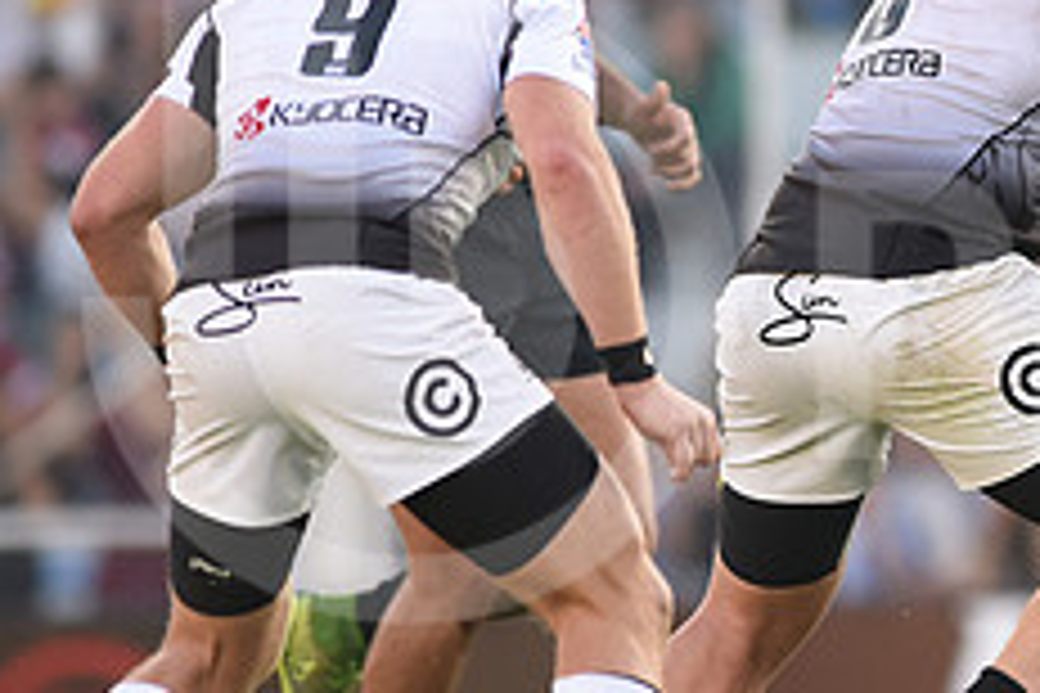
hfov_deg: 2.0
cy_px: 304
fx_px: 30418
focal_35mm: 1053
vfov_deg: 1.3
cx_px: 1180
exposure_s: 1/640
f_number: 4
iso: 800
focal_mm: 420
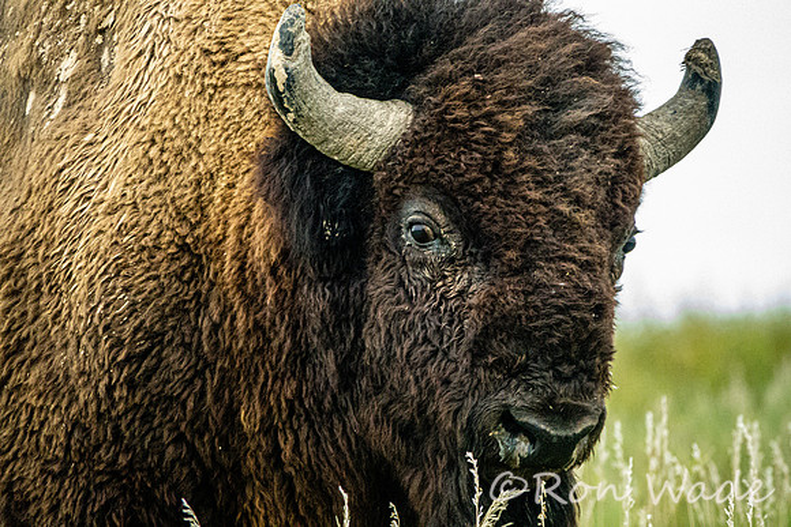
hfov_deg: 3.4
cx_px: 396
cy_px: 264
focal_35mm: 599
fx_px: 13164
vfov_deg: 2.3
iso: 4000
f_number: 4
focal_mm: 219.76
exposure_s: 1/200
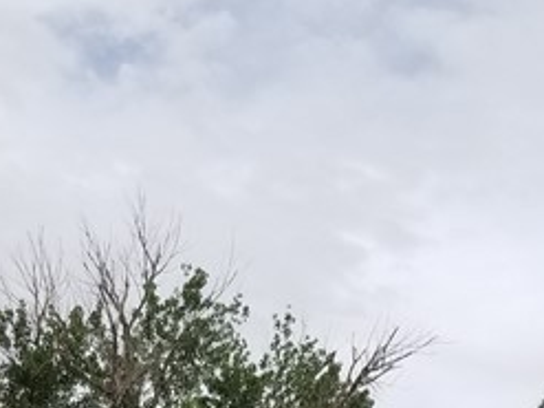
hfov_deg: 18.1
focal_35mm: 108
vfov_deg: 12.2
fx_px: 1696
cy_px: 805
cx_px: 150
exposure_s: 1/3968
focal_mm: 4.25
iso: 50
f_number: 1.7
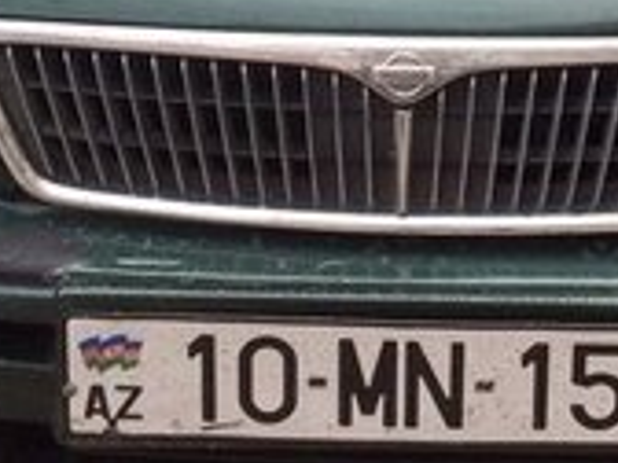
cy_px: -204
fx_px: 2035
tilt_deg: -21.7
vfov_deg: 12.4
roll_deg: +0.1
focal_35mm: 114
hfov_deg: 17.2
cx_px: 449
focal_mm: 4.15
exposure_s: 1/402
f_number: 2.2
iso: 32
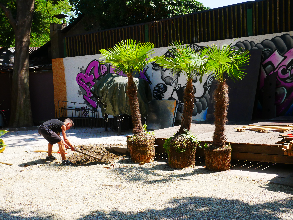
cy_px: 110
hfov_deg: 41.2
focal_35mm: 46
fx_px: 390
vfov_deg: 31.5
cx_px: 146
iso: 800
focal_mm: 23
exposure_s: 1/500
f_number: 10
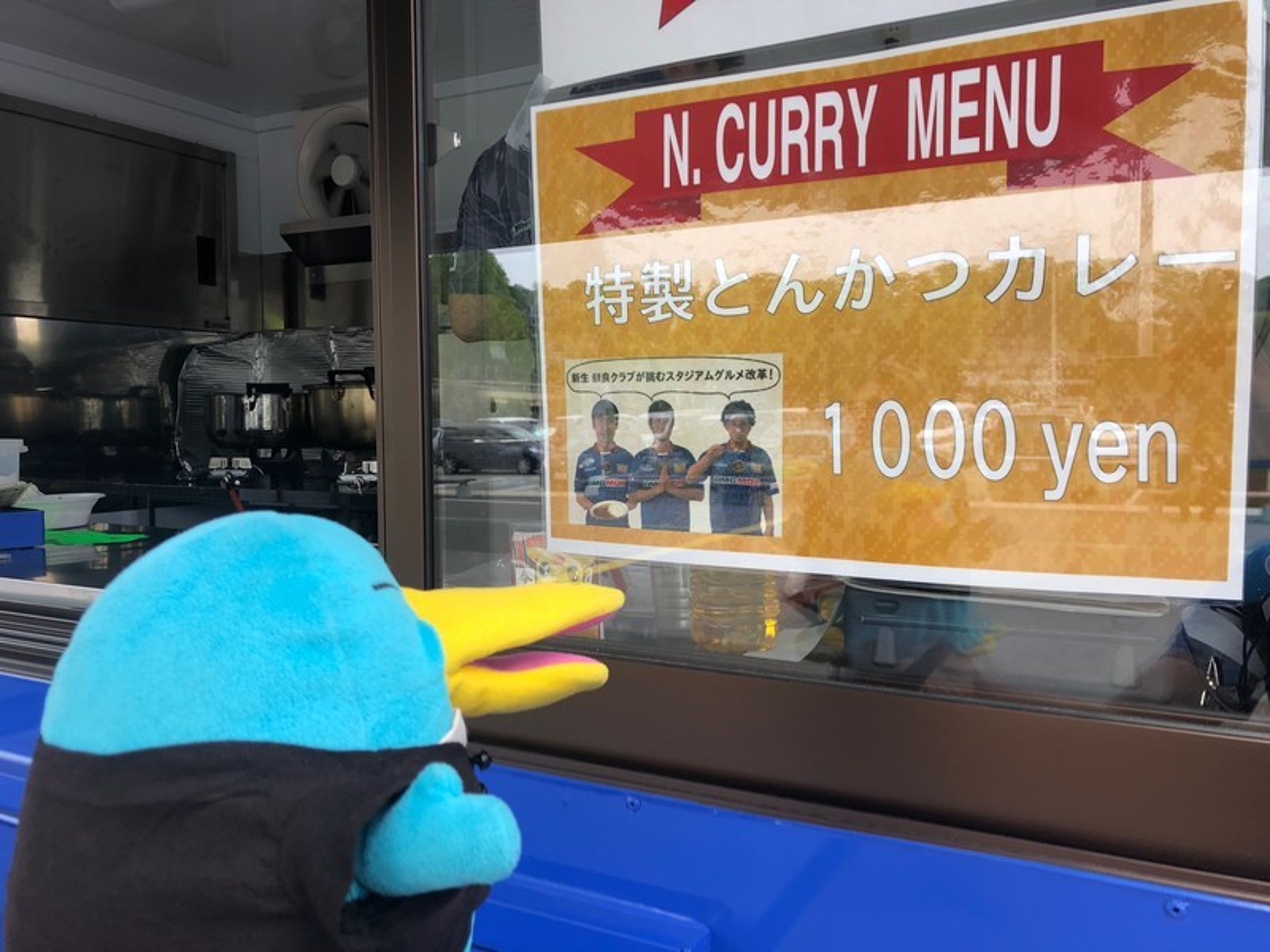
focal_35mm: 28
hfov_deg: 63.4
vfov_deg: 49.7
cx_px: 635
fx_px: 1027
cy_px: 476
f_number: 1.8
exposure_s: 1/340
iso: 20
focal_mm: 3.99
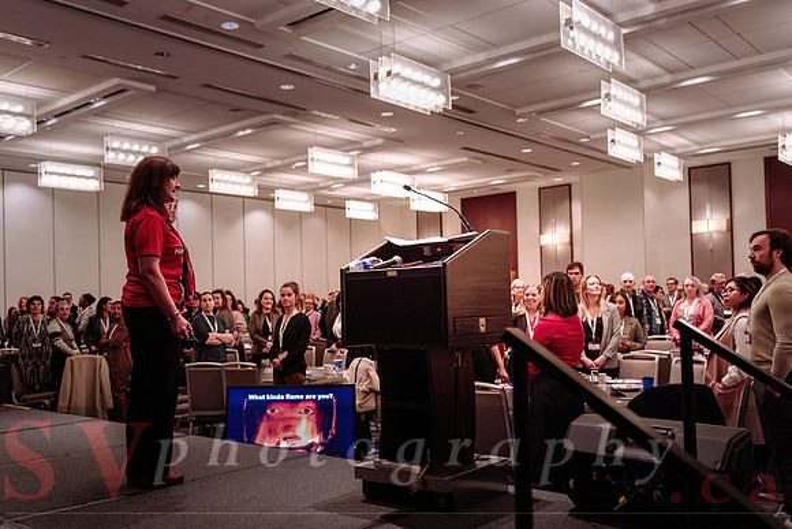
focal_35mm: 34
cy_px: 301
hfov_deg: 55.4
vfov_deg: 38.7
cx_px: 342
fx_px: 750
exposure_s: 1/100
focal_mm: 30
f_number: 2.8
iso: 1600
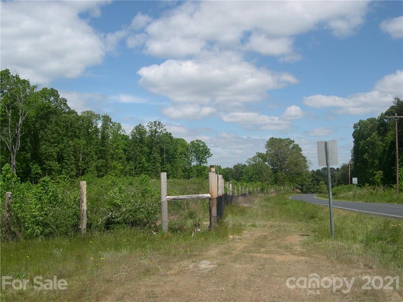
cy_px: 151
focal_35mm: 38
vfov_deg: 37.7
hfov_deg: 49.0
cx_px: 202
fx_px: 442
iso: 100
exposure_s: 1/264
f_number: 7.6
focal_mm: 8
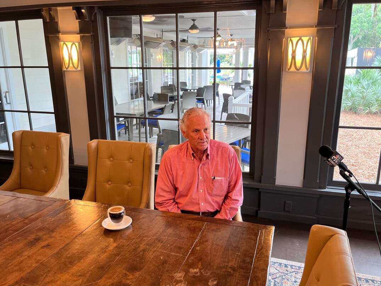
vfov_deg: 48.2
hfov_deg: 61.6
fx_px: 319
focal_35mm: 29
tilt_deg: -14.6
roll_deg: -0.3
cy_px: 146
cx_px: 196
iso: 100
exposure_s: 1/60
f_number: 1.6
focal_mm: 5.1
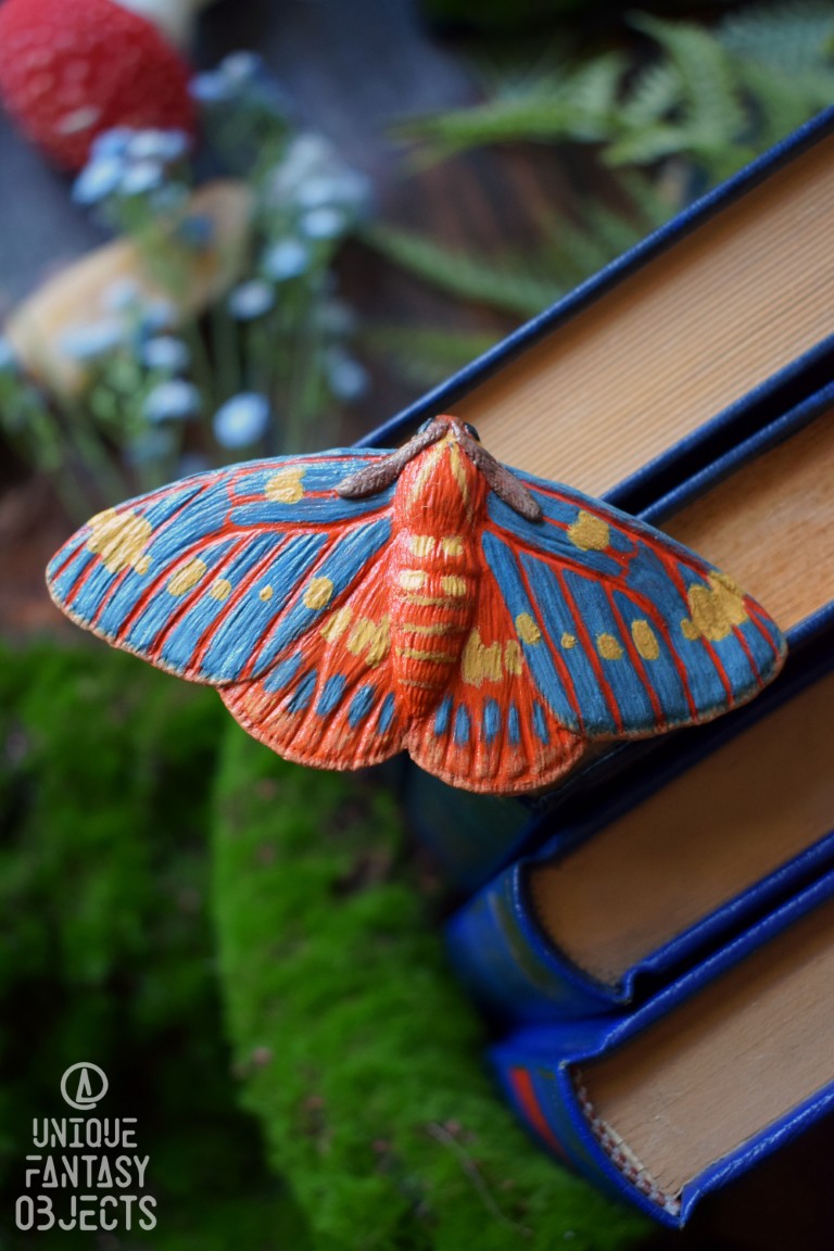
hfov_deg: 26.5
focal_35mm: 51
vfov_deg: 38.9
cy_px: 626
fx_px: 1772
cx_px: 417
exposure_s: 1/60
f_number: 4.5
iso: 1100
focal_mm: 34
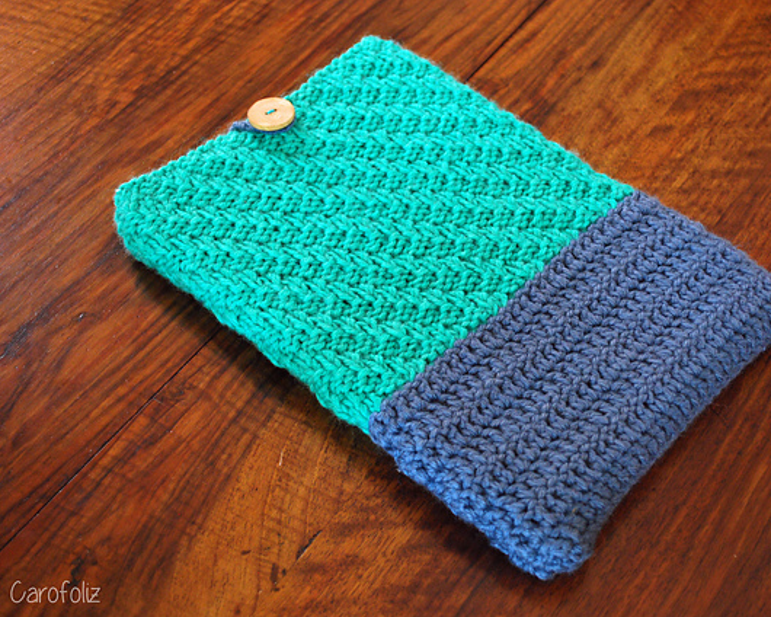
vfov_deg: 25.6
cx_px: 455
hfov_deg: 31.6
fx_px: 1359
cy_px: 307
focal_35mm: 60
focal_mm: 35
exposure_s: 1/4
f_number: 5.3
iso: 800
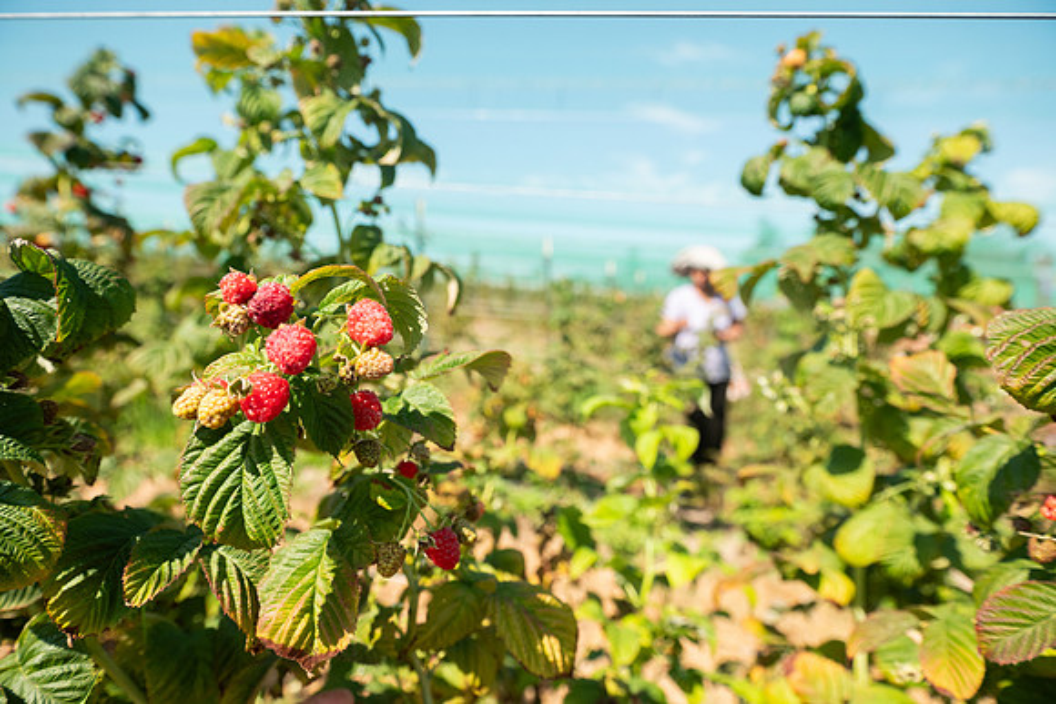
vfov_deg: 53.2
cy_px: 352
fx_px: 704
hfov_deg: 73.7
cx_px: 528
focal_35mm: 24
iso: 500
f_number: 4
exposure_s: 1/3200
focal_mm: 24
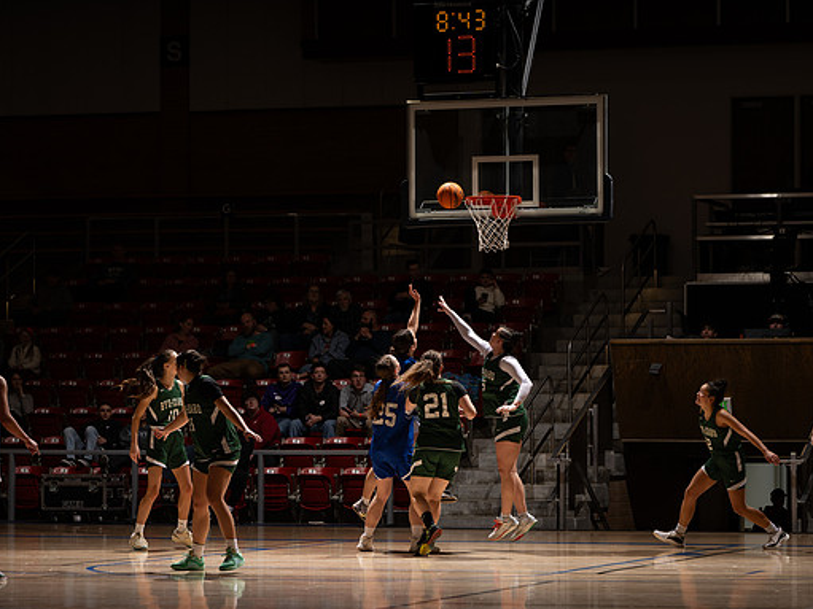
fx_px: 3146
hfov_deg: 14.7
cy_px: 304
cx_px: 448
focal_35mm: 134
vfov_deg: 11.1
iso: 80
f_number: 5
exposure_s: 1/125
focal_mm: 115
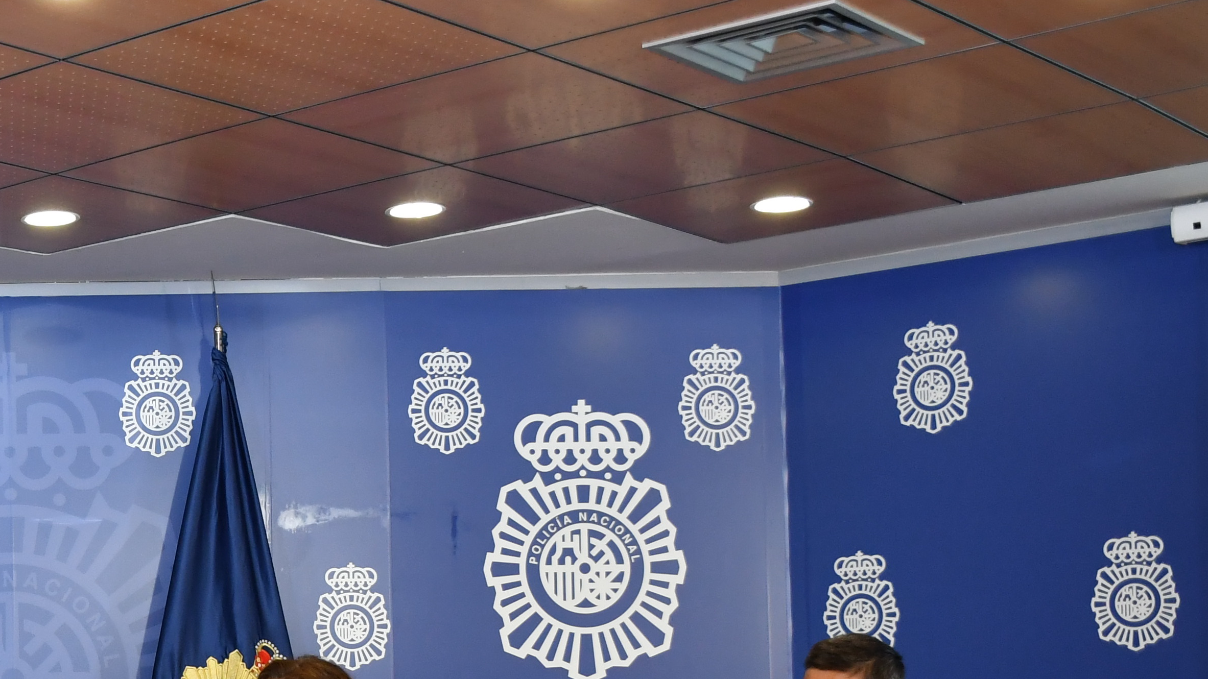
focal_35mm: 74
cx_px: -46
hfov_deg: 26.8
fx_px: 2370
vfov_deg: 16.1
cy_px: 642
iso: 900
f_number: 4
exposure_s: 1/160
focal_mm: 20
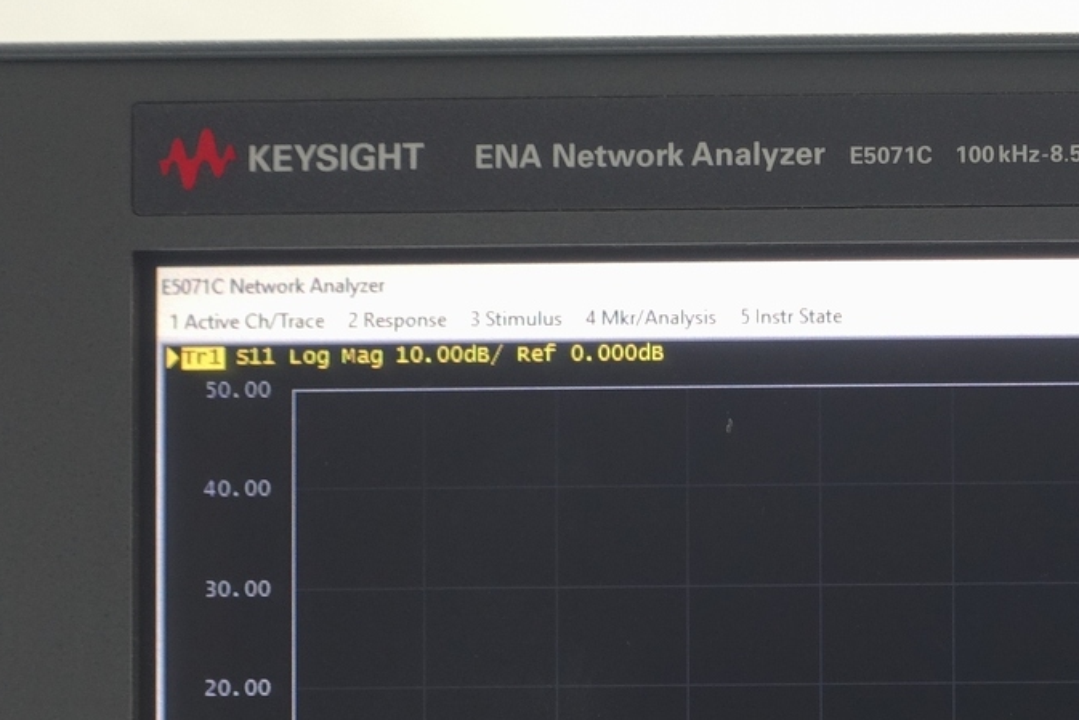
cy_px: 1022
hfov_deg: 14.1
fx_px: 4197
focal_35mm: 140
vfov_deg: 9.6
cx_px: 1414
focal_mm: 16.84
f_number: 3.2
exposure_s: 1/15
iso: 100
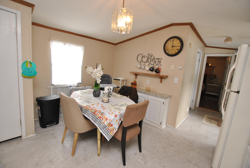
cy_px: 84
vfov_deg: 77.6
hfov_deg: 100.3
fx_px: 104
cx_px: 125
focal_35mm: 15
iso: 200
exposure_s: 1/60
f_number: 4
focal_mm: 10
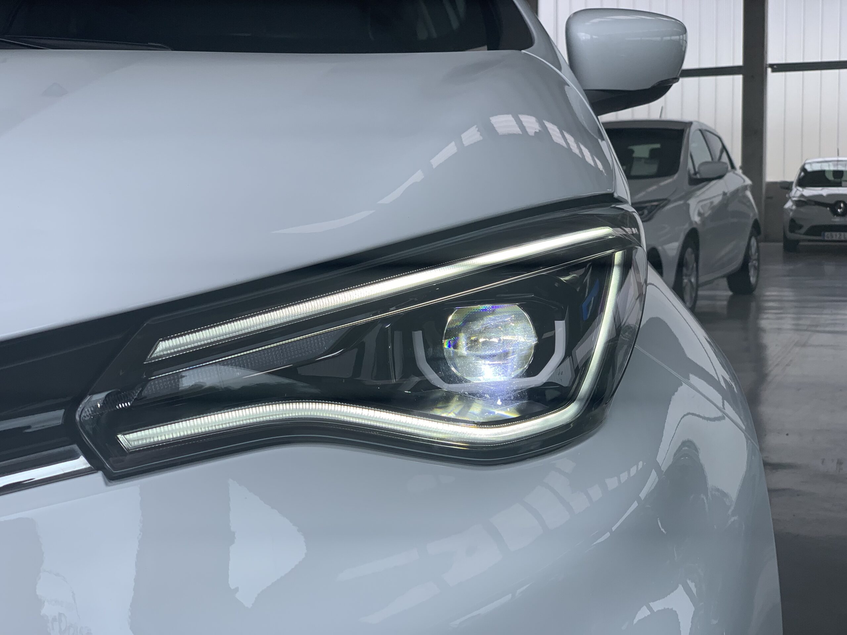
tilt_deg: -4.9
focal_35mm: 52
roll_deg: -0.7
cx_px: 424
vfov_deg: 28.0
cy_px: 318
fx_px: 1272
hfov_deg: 36.8
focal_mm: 6
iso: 16
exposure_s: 1/331
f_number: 2.4
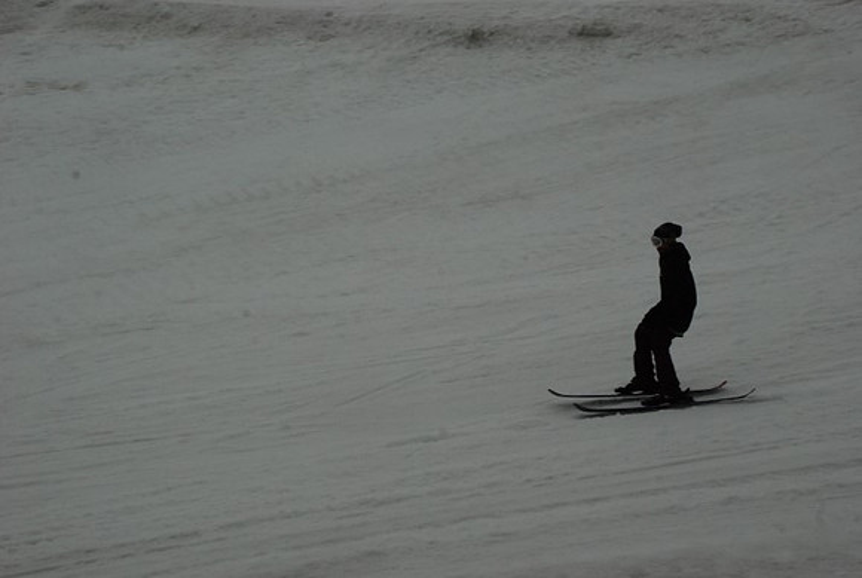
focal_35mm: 72
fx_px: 1727
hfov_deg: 28.0
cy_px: 289
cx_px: 431
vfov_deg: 19.0
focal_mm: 48
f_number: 13
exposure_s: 1/200
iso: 1000
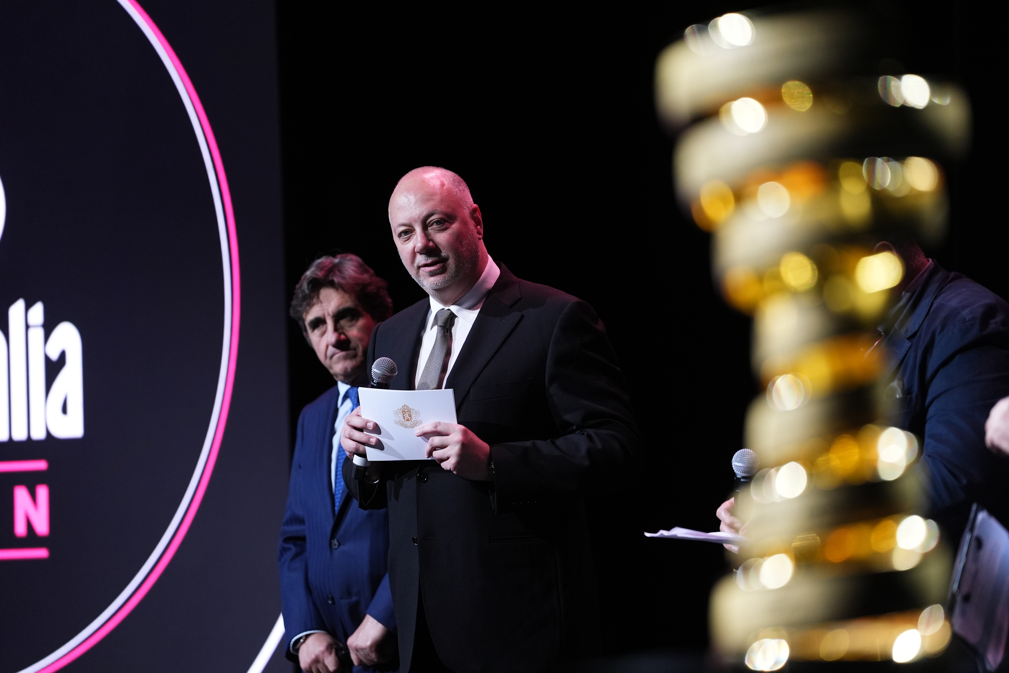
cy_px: 336
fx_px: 5045
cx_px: 504
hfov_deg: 11.4
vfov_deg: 7.6
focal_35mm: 180
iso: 2000
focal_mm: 180
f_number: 3.2
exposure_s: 1/200
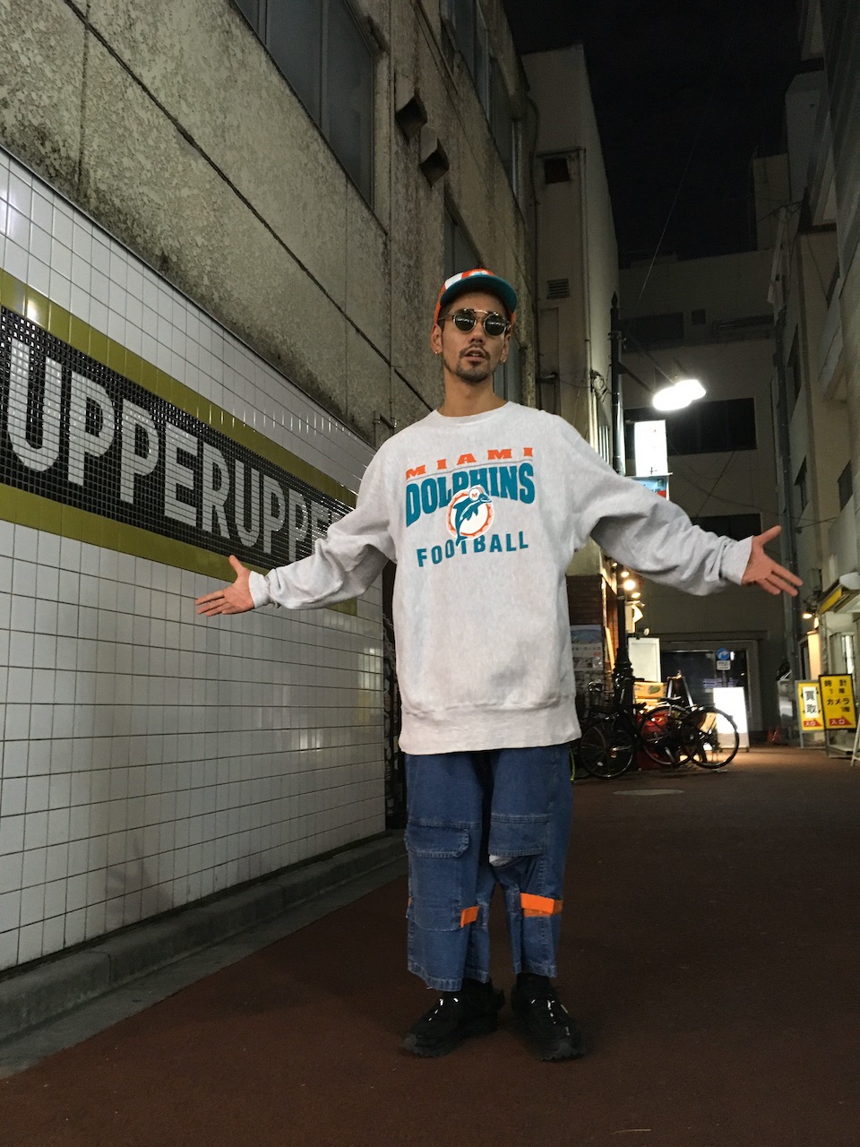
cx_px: 430
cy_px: 574
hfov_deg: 48.2
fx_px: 961
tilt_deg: +9.4
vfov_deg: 61.7
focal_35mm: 29
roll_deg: +1.5
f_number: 2.2
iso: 200
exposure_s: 1/17
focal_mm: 4.15
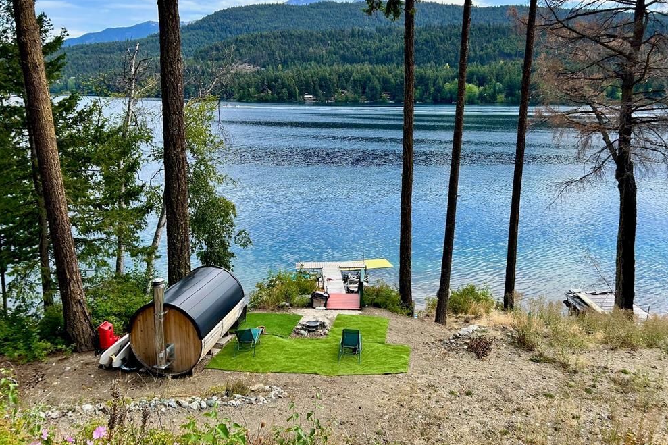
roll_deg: +0.0
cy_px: 213
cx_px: 342
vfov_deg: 46.4
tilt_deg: -13.0
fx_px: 519
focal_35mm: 28
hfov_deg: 65.5
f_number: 1.5
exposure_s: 1/1224
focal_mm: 5.7
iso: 50
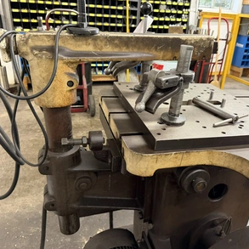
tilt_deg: -27.1
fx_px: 236
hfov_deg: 55.4
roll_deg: -4.0
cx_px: 142
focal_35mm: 29
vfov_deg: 55.6
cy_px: 126
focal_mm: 6.76
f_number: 1.78
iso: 400
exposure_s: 1/60
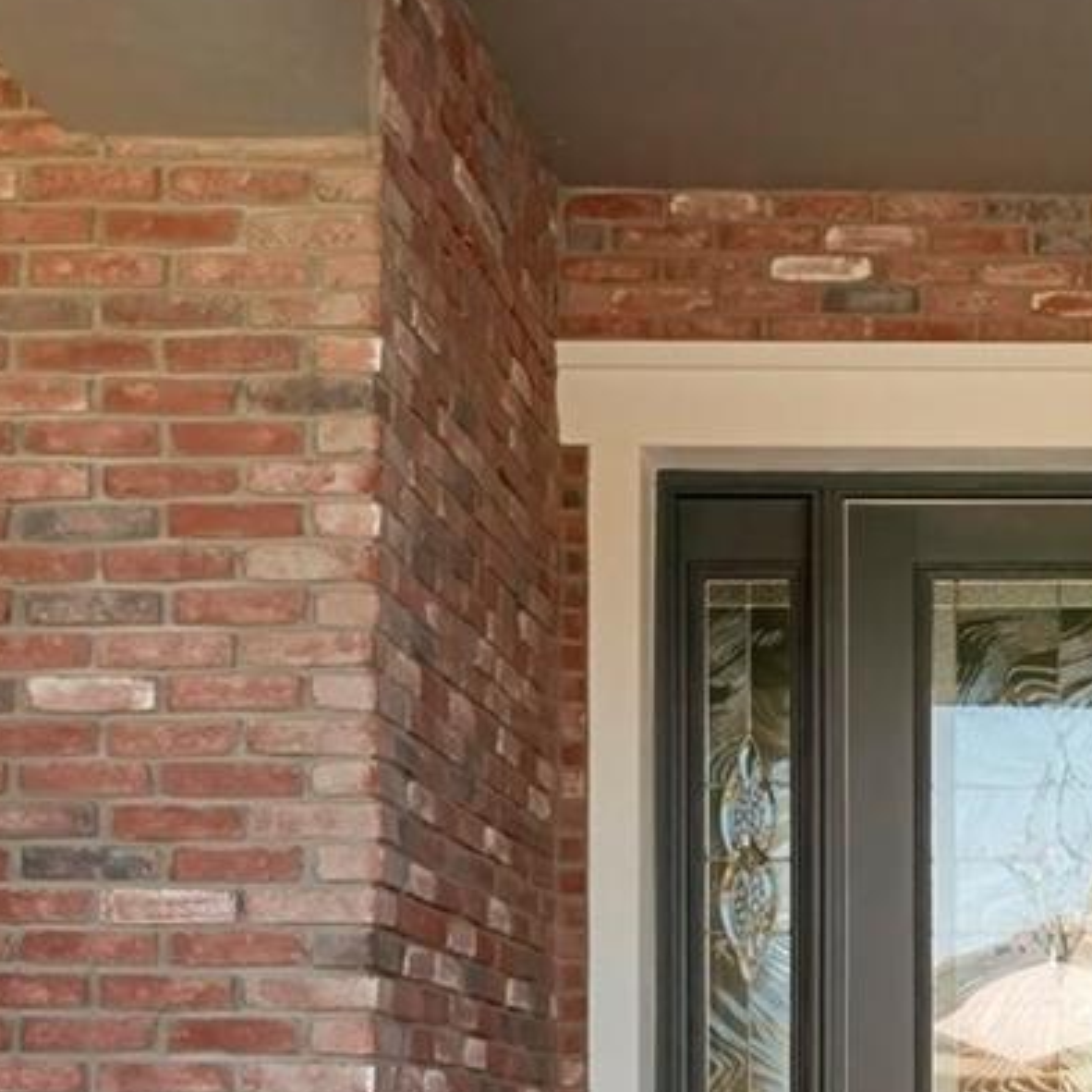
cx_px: 1089
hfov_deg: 21.5
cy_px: 1170
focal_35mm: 78
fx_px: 2774
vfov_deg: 21.3
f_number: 8
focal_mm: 15
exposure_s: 1/125
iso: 1000
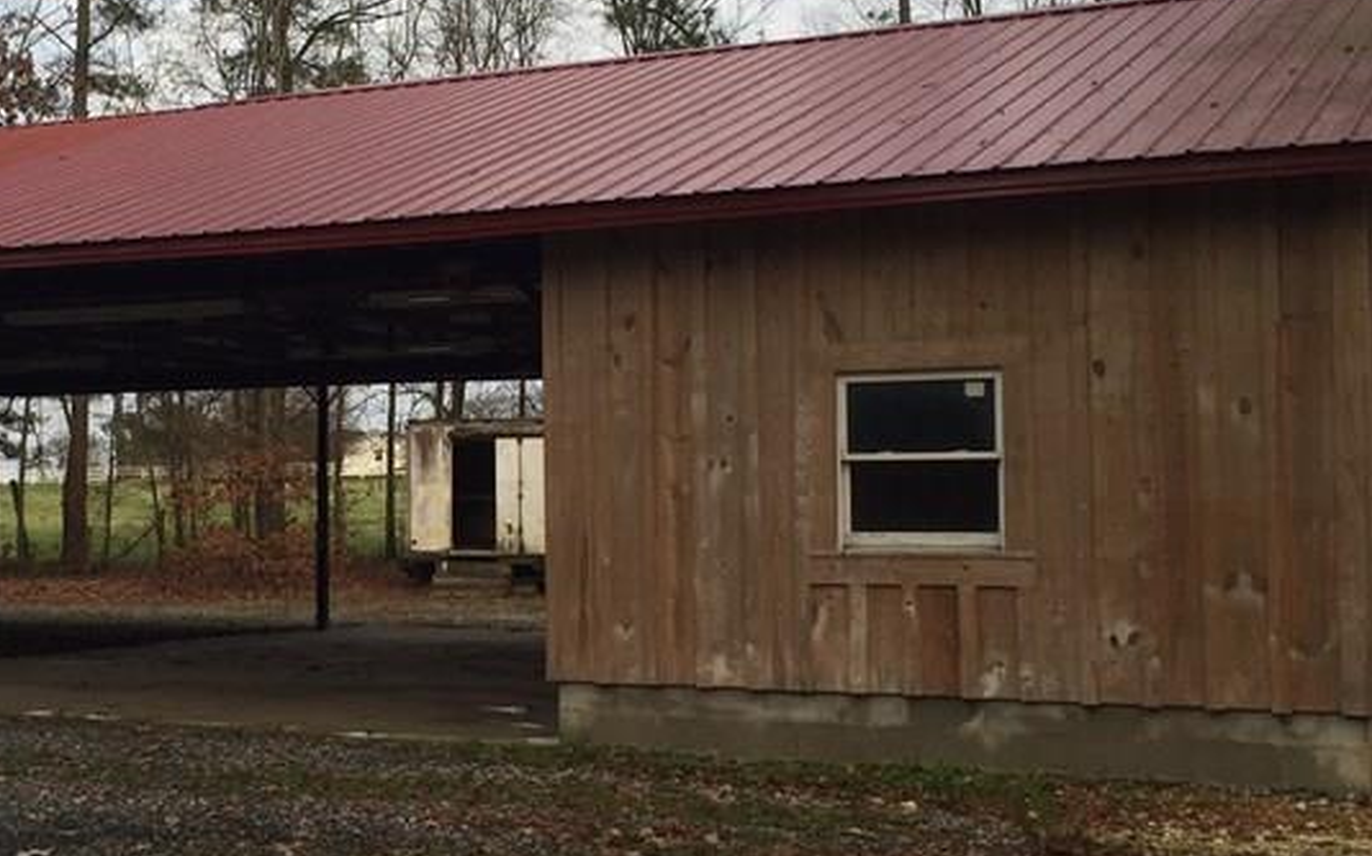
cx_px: 306
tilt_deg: +3.5
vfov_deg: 22.0
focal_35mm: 59
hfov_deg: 33.7
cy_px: 414
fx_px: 2205
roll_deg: -1.1
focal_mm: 4.15
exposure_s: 1/416
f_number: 2.2
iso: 32
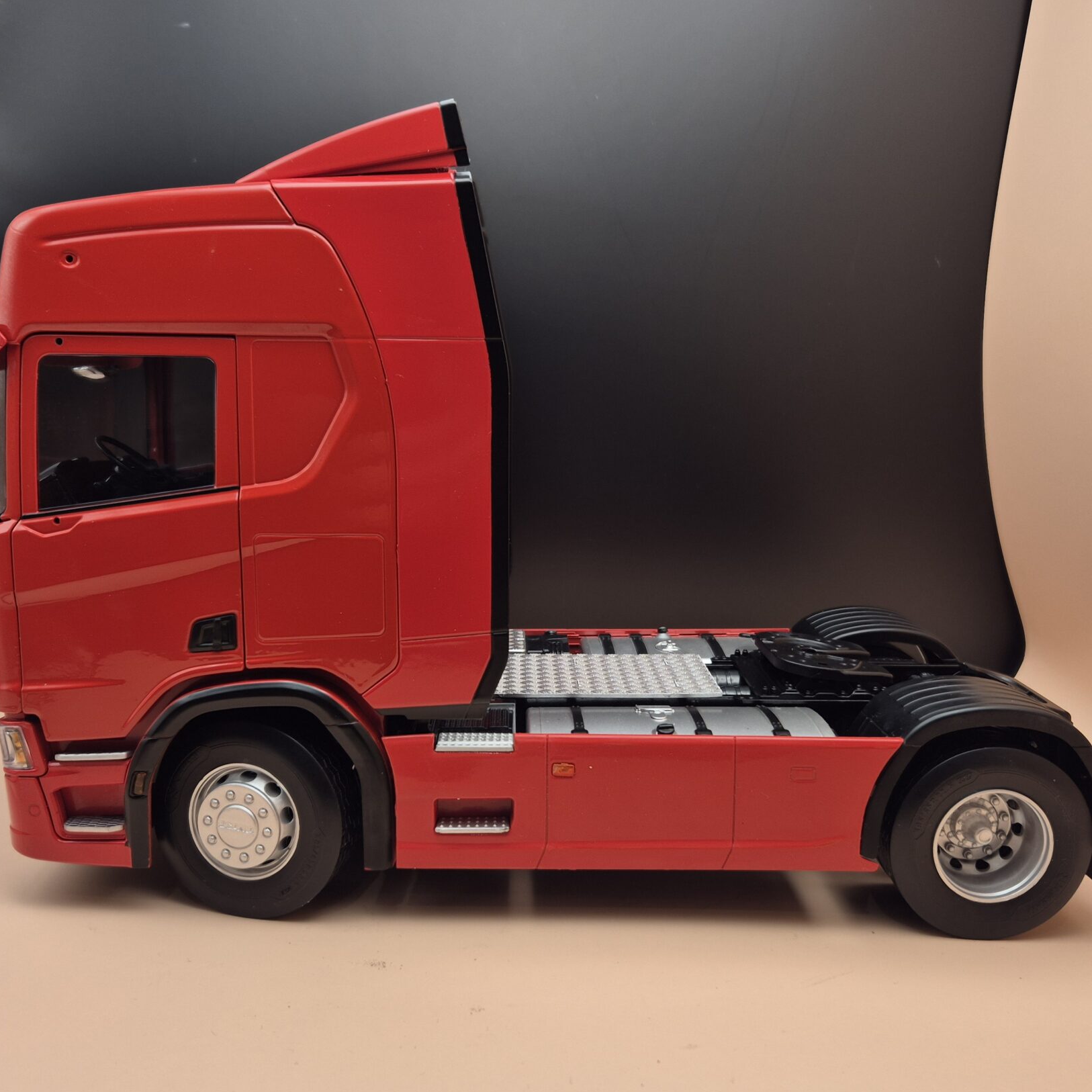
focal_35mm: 32
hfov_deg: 51.1
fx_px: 1142
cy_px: 569
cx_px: 544
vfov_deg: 51.1
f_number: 1.8
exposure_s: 1/94
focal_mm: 5.4
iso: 32
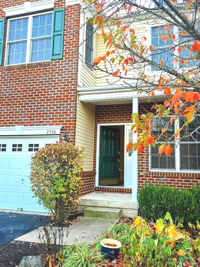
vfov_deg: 60.0
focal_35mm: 30
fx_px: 231
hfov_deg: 46.7
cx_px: 110
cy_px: 133
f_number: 1.7
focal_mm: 6.3
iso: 100
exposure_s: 1/180
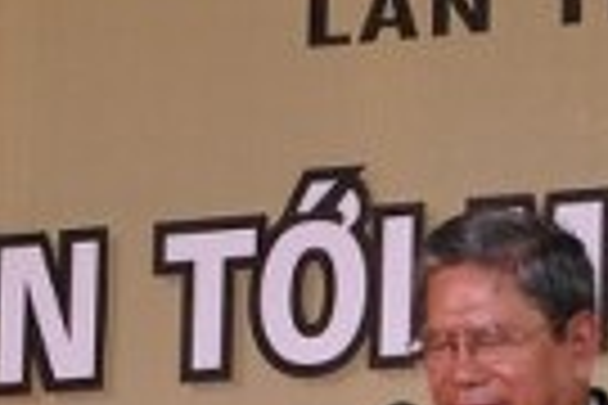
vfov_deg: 2.0
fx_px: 11808
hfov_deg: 2.9
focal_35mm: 699
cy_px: 274
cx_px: 266
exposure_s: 1/30
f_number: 5.6
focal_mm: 105
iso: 800
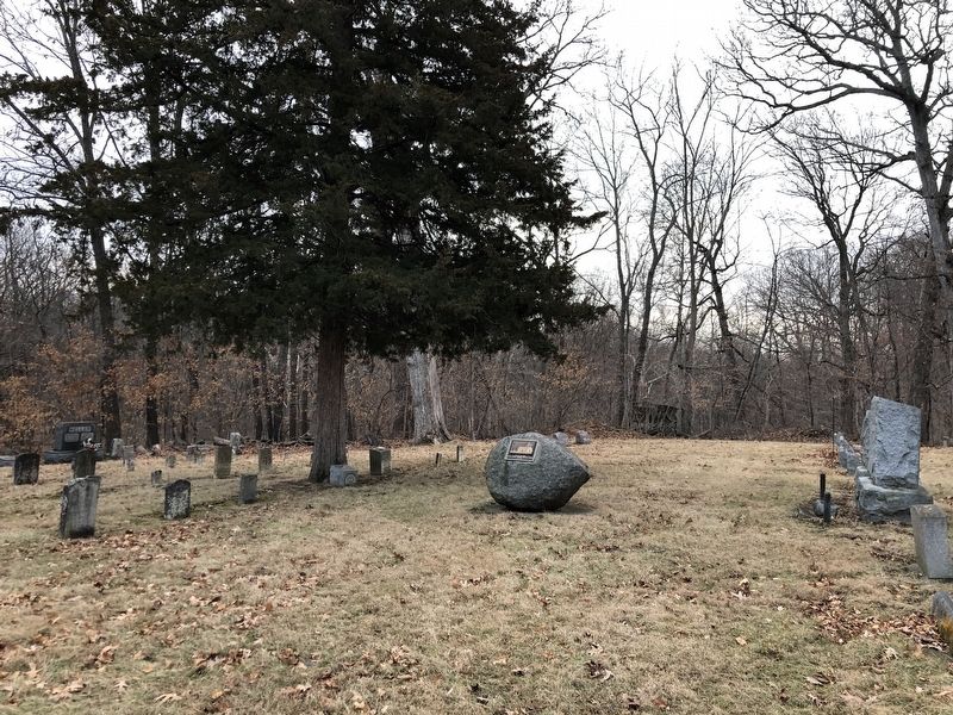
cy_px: 358
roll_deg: -3.0
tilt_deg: +1.8
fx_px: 771
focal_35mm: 28
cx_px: 476
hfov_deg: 63.4
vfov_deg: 49.7
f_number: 1.8
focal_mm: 4
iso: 32
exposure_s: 1/33
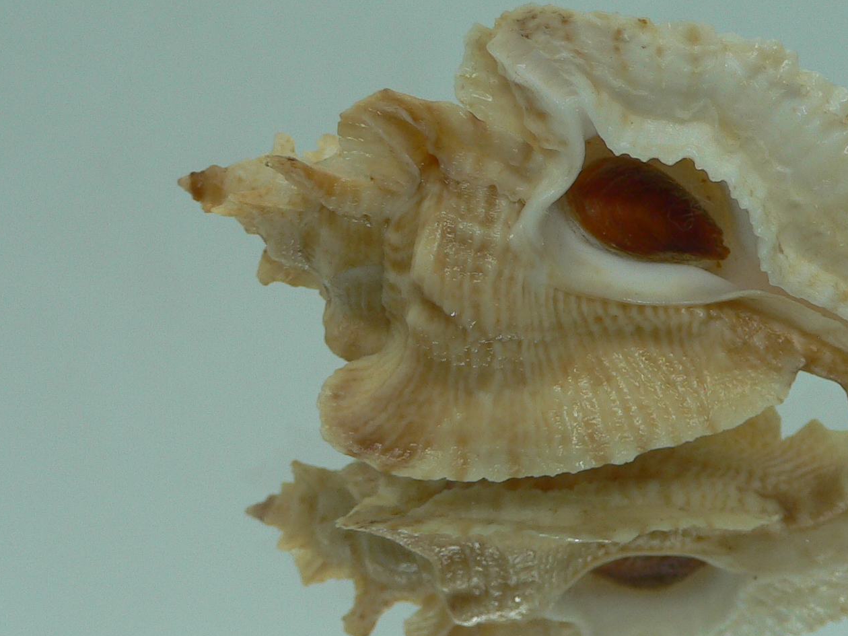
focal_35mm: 56
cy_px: 289
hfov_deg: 33.7
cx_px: 629
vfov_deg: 26.1
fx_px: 1372
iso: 80
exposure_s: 1/60
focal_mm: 4.6
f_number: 2.8
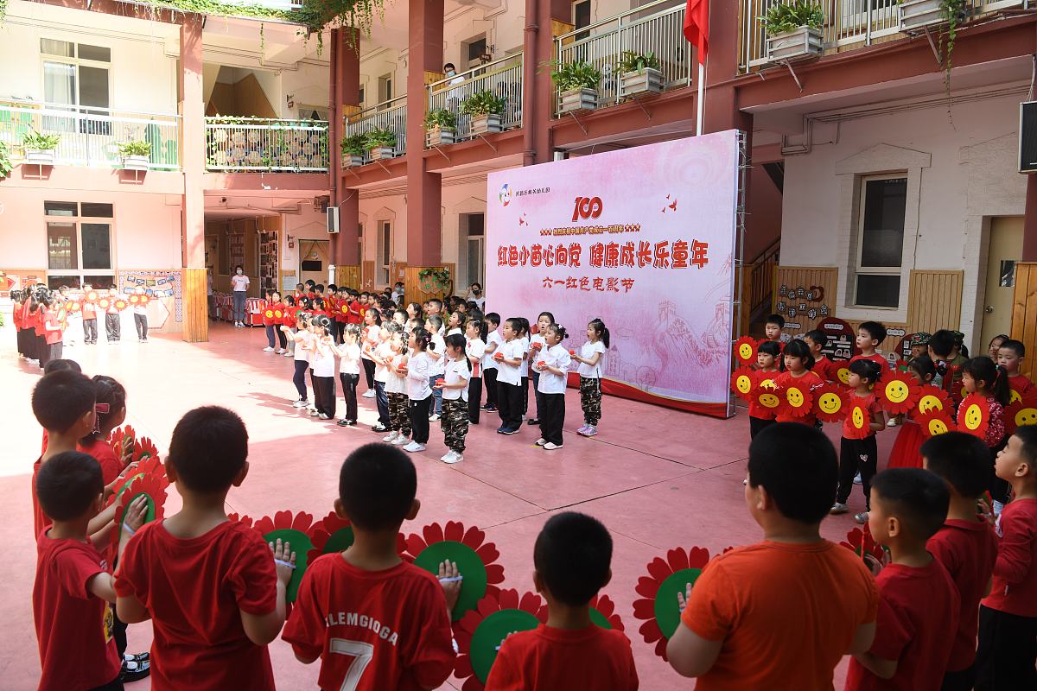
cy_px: 346
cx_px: 518
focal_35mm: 24
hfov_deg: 73.7
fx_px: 691
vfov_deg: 53.1
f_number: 5.6
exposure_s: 1/250
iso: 320
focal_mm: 24
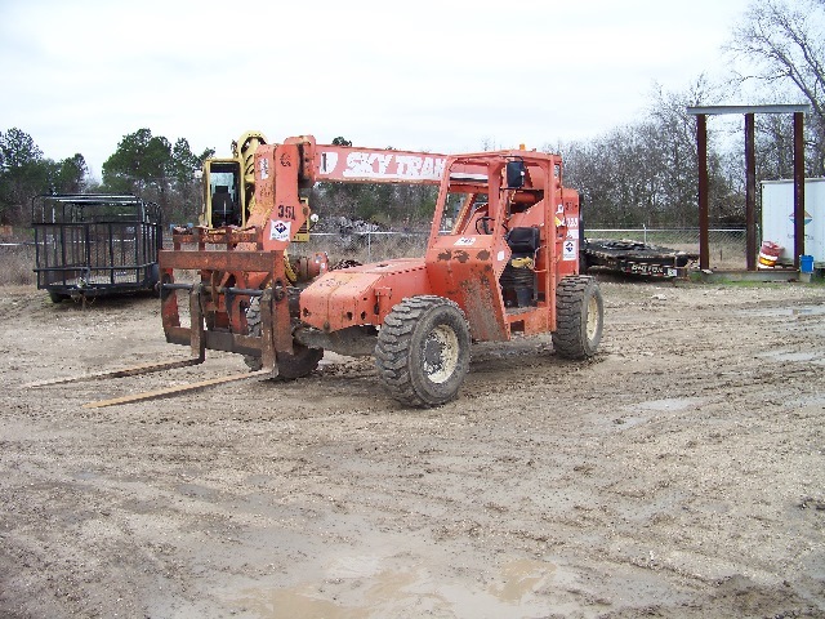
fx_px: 786
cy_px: 310
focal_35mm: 33
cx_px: 412
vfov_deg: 42.9
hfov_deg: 55.4
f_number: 2.8
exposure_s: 1/200
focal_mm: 5.85
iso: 64
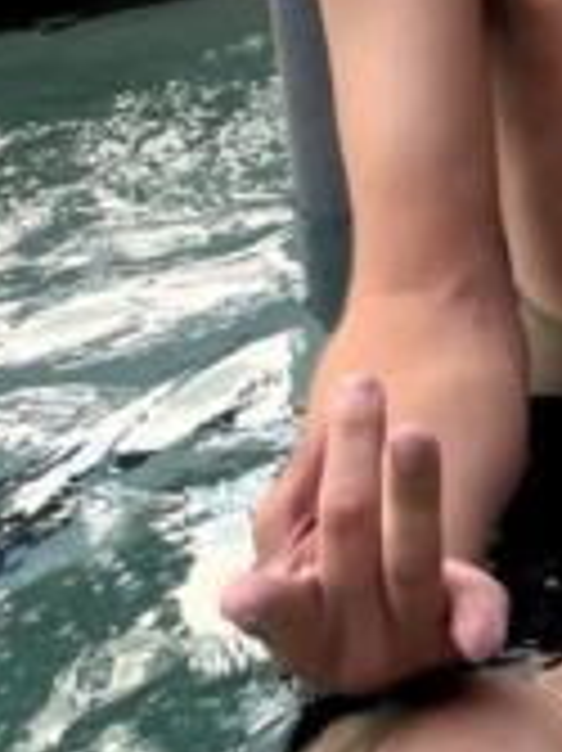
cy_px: -448
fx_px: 2883
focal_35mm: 133
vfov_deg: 13.7
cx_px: 832
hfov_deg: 10.7
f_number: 1.6
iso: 50
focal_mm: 5.1
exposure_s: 1/170
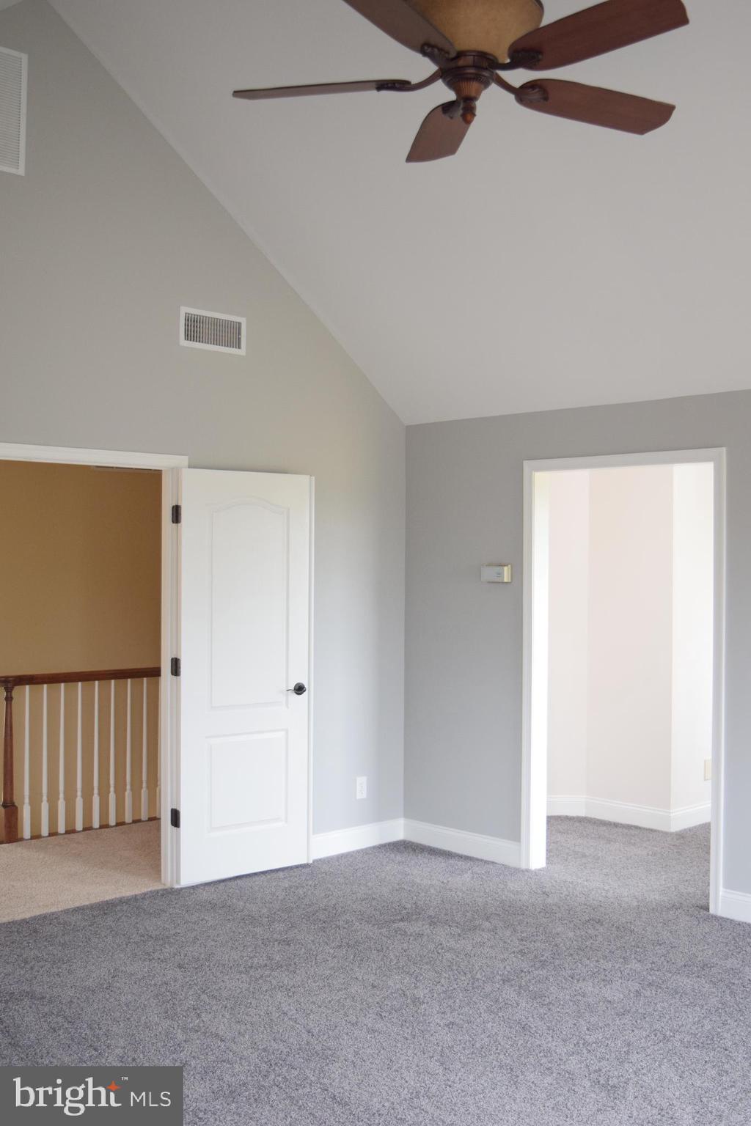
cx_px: 376
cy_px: 563
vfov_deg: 51.3
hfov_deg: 35.5
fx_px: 1173
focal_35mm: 38
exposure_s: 1/60
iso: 1000
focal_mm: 25
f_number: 4
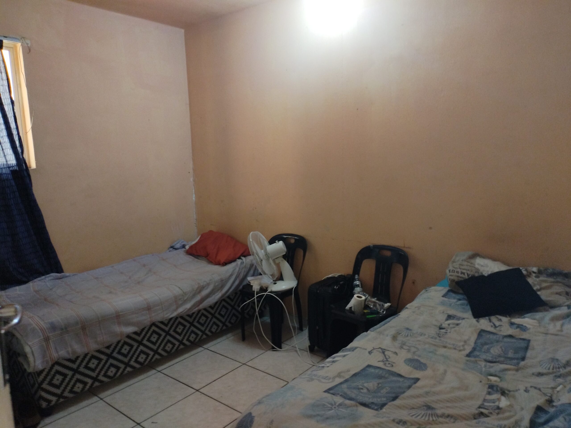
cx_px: 286
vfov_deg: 53.1
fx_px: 429
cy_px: 214
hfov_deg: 67.3
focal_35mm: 26
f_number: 1.8
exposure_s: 1/14.3
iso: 666
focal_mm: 4.25
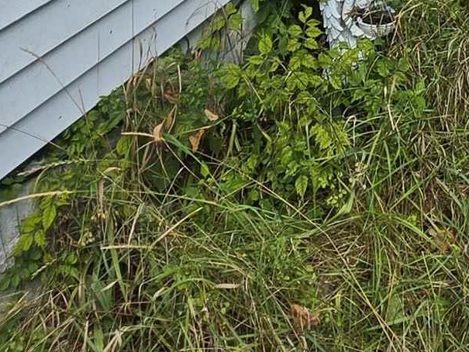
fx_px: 894
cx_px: 481
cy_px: -321
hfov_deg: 27.5
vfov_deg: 17.2
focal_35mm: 66
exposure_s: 1/675
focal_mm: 2.2
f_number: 1.9
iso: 32
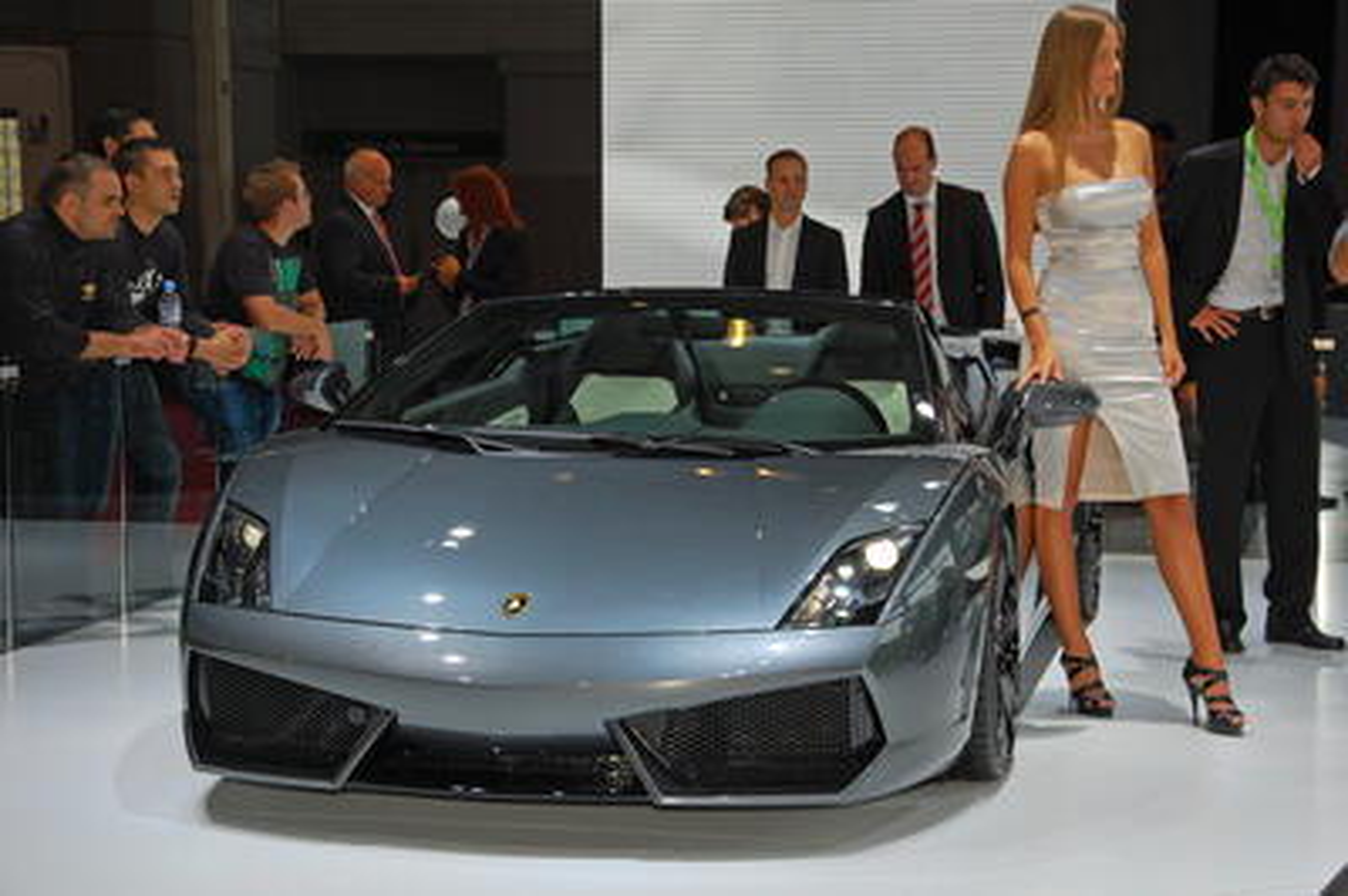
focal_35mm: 72
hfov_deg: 28.1
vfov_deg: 18.9
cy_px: 448
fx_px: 2694
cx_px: 674
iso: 200
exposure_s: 1/160
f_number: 6.3
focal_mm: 48
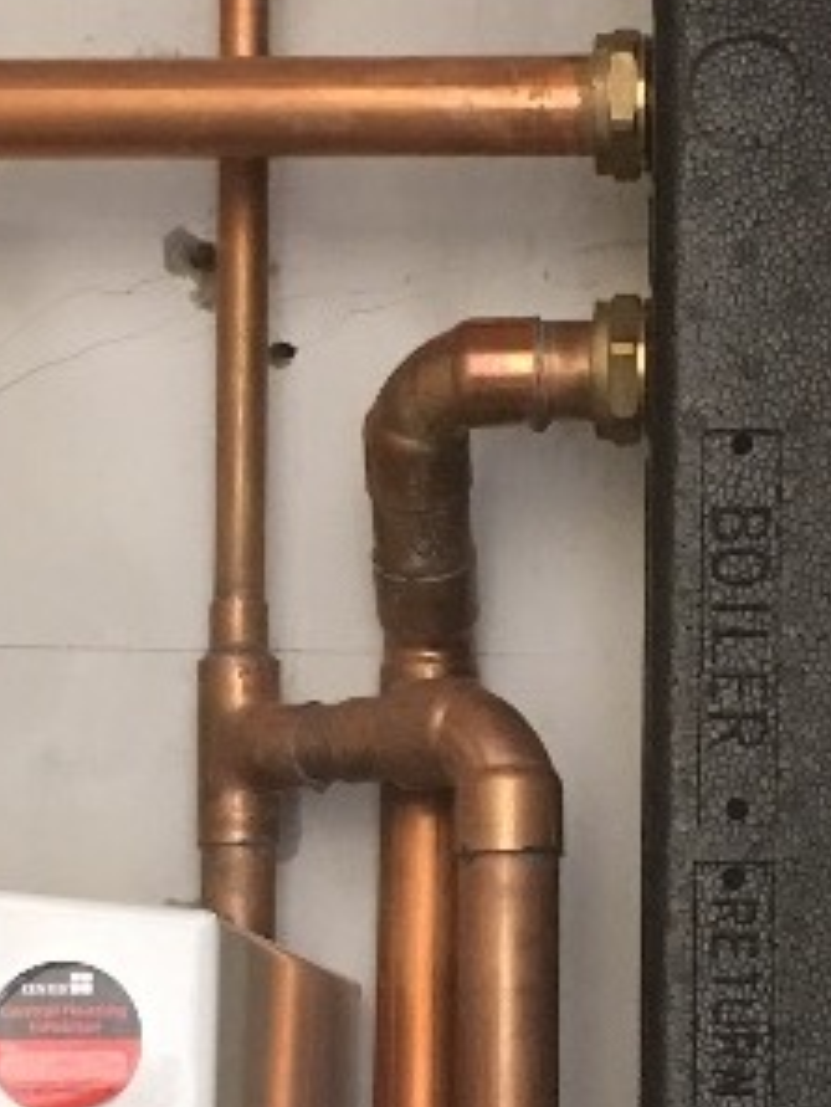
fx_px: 3742
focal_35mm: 117
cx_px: 492
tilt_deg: +8.2
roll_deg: -1.3
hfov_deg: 12.7
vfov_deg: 16.7
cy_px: 865
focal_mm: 4.15
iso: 100
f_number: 2.2
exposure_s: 1/8
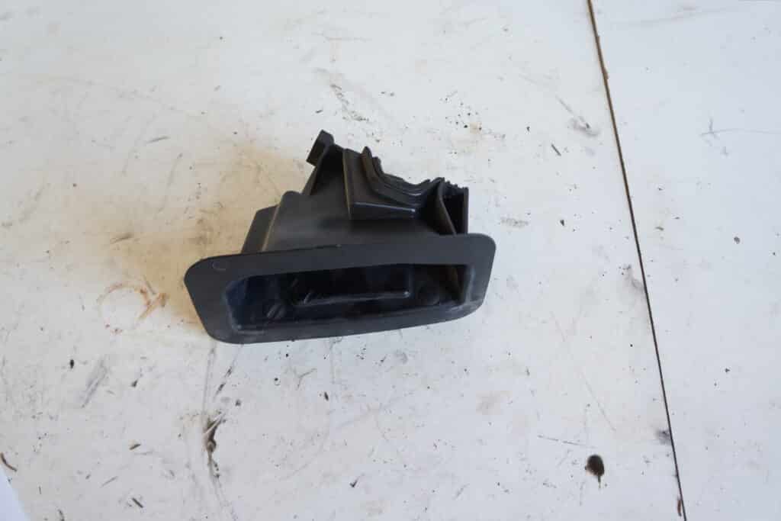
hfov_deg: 61.9
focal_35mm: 30
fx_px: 651
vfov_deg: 43.6
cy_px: 260
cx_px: 390
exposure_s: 1/60
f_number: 4
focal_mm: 20
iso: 500
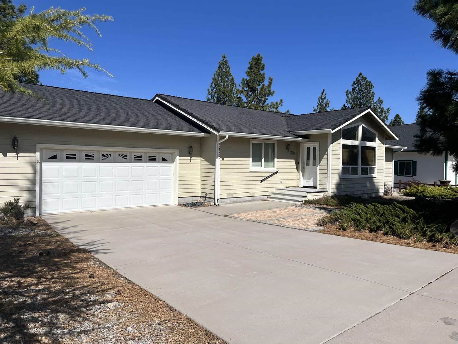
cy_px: 172
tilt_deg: -0.7
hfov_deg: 67.3
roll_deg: -0.9
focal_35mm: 26
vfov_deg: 53.1
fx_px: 344
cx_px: 229
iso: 50
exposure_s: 1/6897
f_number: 1.6
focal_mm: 5.1
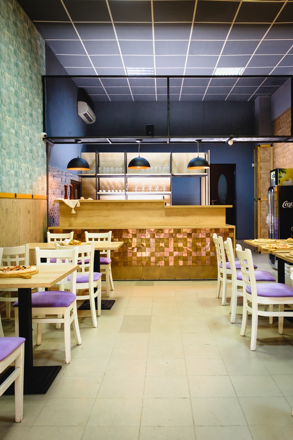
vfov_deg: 64.6
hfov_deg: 45.5
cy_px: 220
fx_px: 348
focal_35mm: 29
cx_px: 167
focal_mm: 12.6
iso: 200
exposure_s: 1/8
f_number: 5.6
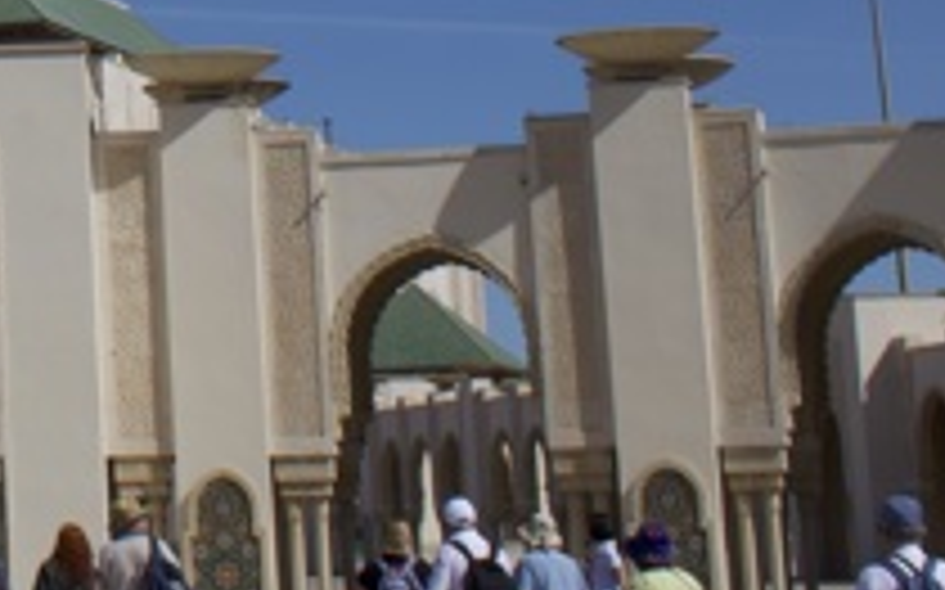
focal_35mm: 156
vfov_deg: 8.0
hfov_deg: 12.4
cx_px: -675
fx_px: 4028
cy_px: -588
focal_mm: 21
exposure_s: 1/400
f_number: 10
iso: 100
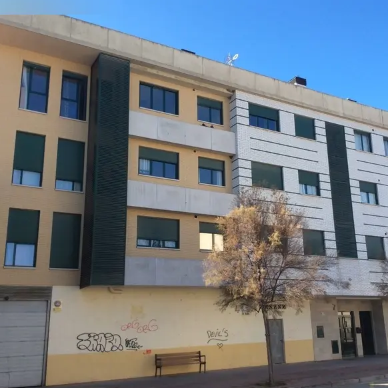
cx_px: 235
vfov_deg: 41.9
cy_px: 194
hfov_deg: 41.6
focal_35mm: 40
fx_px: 507
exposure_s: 1/406
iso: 32
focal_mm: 3.3
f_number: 2.4
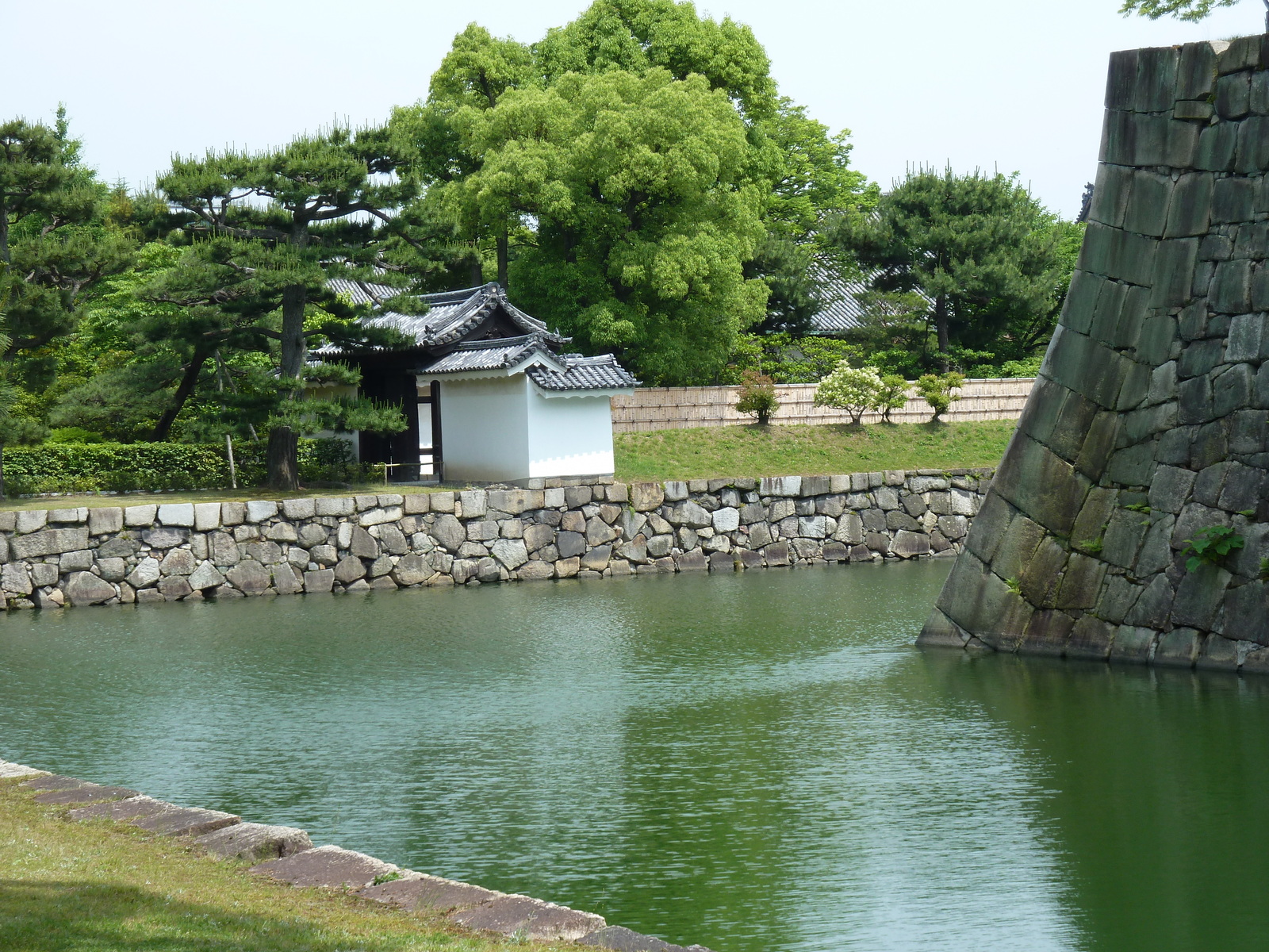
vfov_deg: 16.4
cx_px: 634
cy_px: 476
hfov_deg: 21.8
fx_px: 3299
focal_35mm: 90
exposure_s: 1/320
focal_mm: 14.7
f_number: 4.3
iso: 80
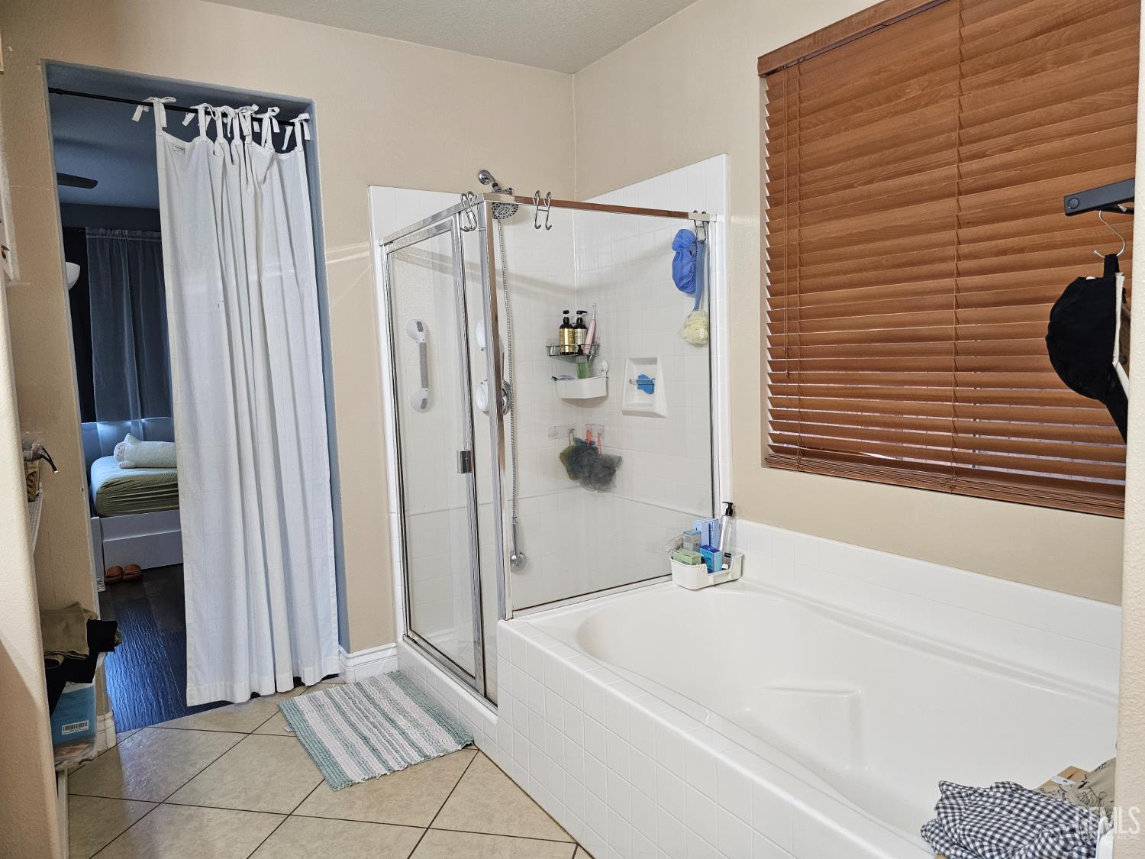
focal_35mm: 23
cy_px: 430
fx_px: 761
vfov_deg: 58.9
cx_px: 572
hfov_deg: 73.9
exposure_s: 1/120
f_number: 1.7
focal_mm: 6.3
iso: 250
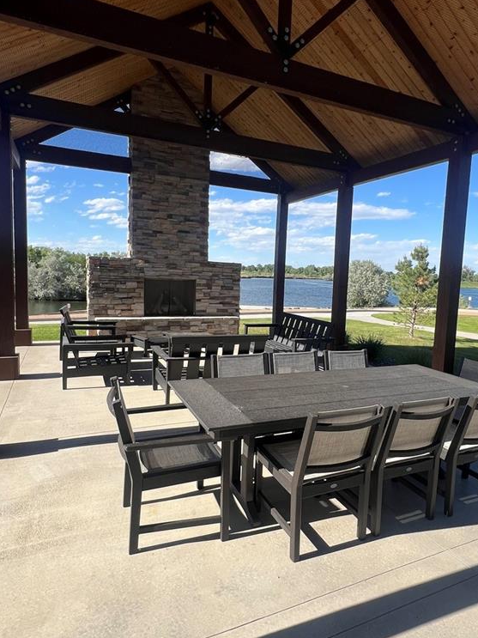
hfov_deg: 63.1
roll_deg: -2.2
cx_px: 273
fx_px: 387
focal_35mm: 21
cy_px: 316
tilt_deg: -5.2
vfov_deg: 79.0
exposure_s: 1/1043
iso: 32
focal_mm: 1.57
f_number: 1.8
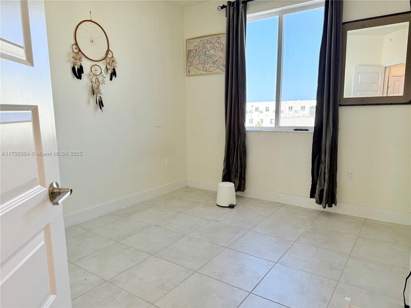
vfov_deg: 56.8
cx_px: 206
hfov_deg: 71.6
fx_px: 285
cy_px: 154
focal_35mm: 24
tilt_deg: -7.7
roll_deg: +0.8
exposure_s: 1/237
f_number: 1.78
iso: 125
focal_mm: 6.76
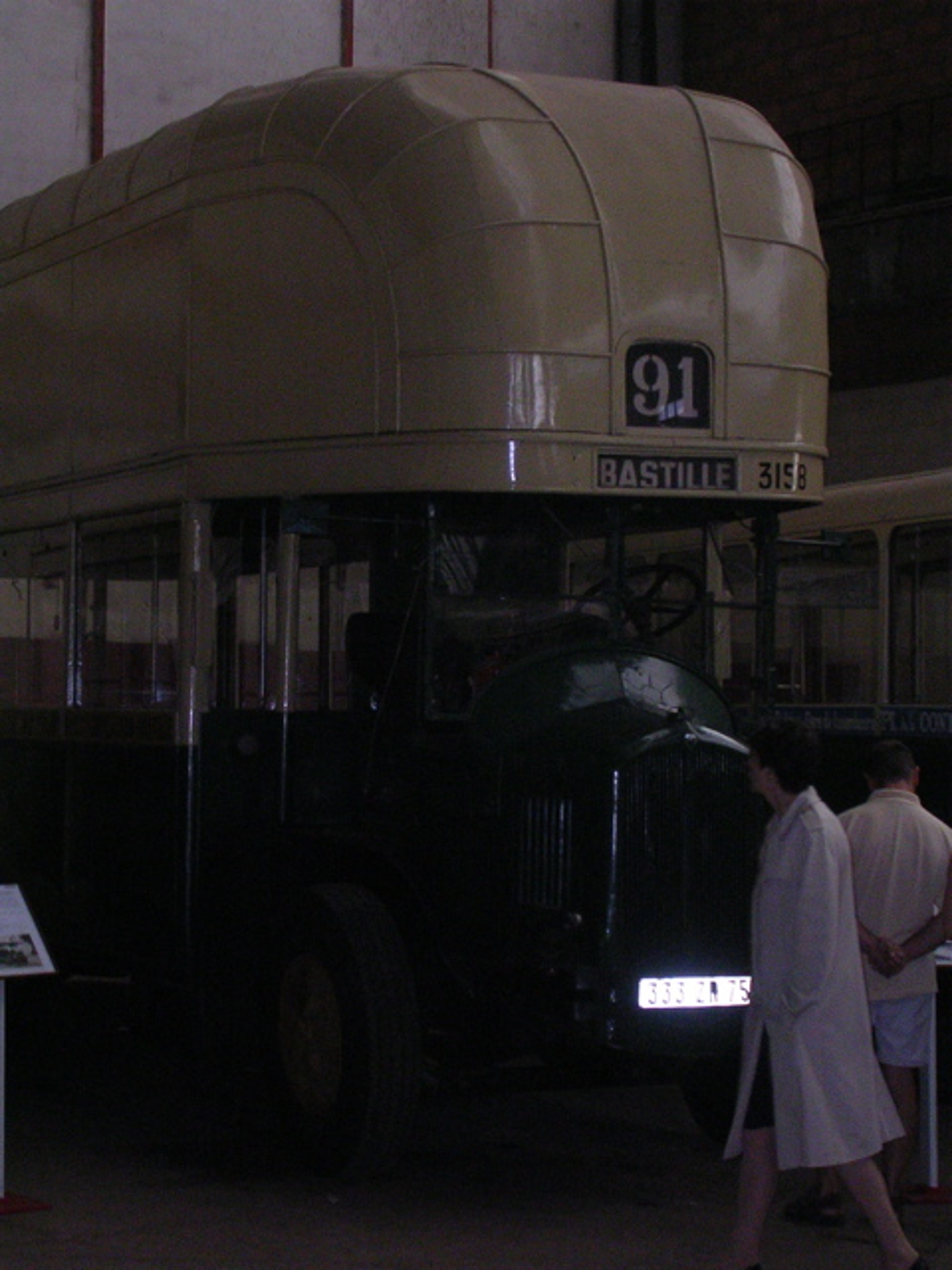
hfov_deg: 17.2
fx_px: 3154
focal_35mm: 86
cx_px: 476
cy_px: 635
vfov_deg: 22.8
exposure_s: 1/60.1
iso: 200
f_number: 4.1
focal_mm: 13
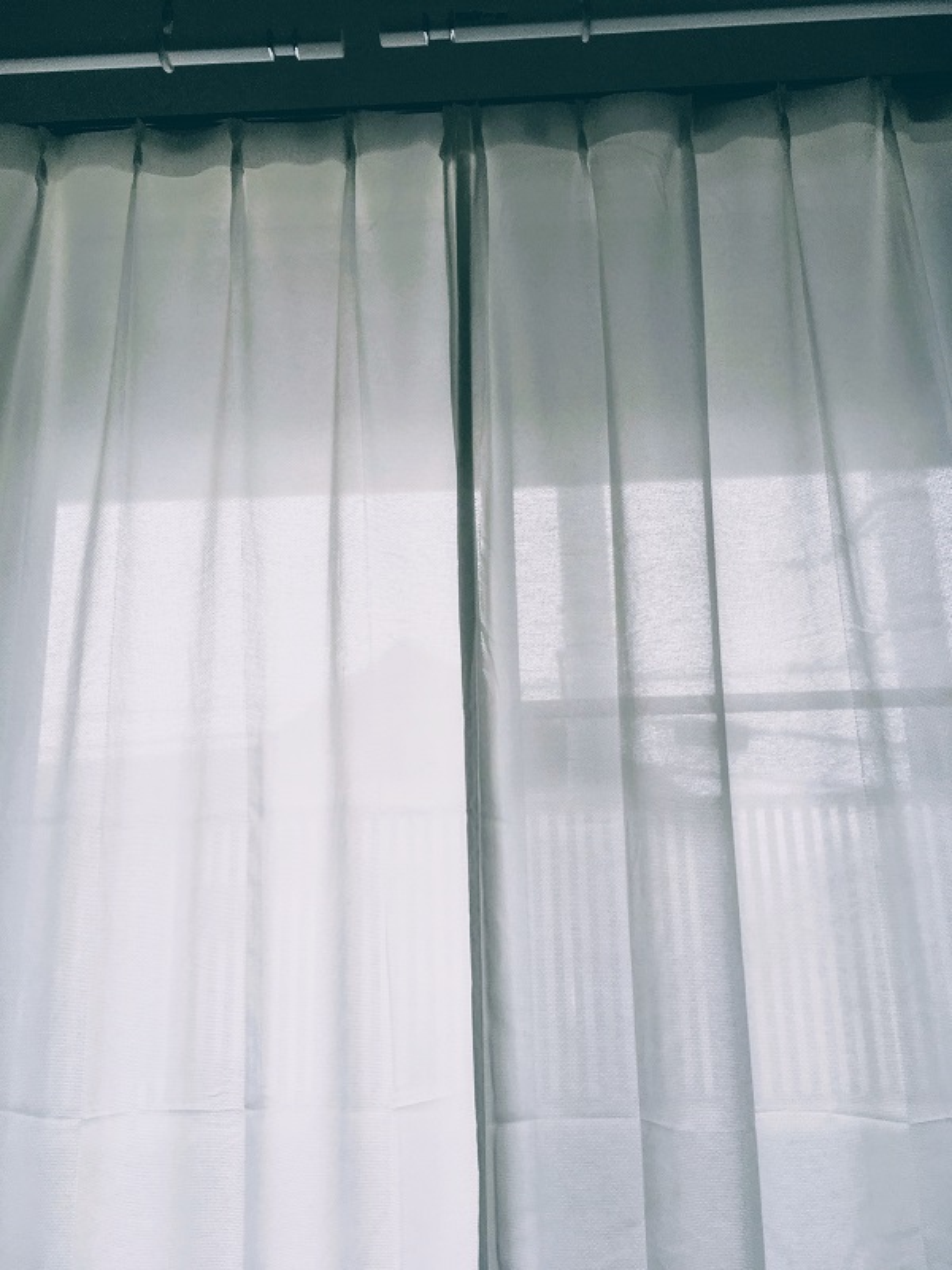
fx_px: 1063
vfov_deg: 61.7
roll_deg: +1.8
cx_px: 476
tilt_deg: +14.3
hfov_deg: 48.2
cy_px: 635
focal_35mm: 29
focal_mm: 4.15
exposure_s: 1/60
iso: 25
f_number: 2.2
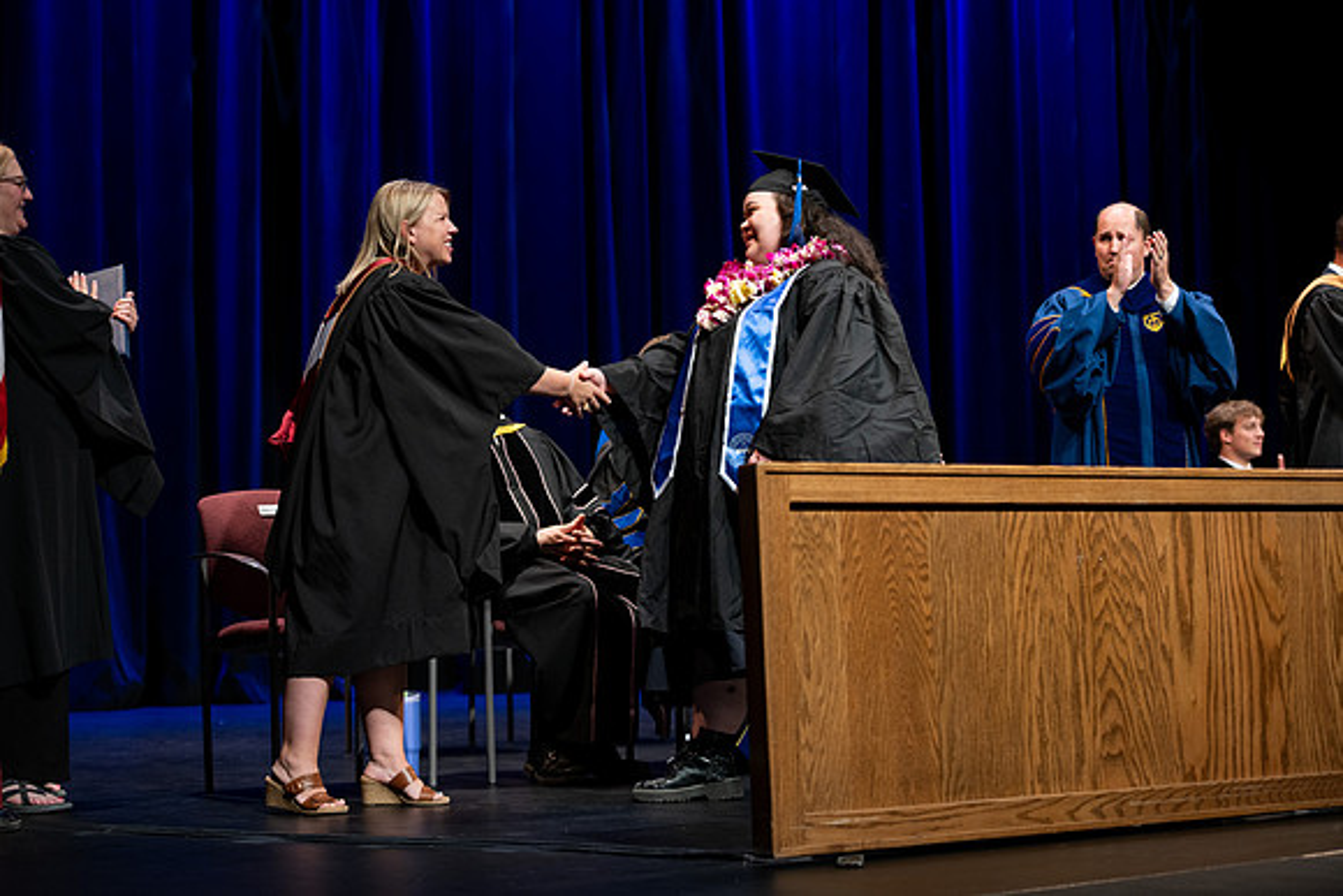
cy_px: 448
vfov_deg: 19.5
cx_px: 672
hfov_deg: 28.8
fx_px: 2612
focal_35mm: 70
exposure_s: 1/250
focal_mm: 70
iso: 500
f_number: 2.8
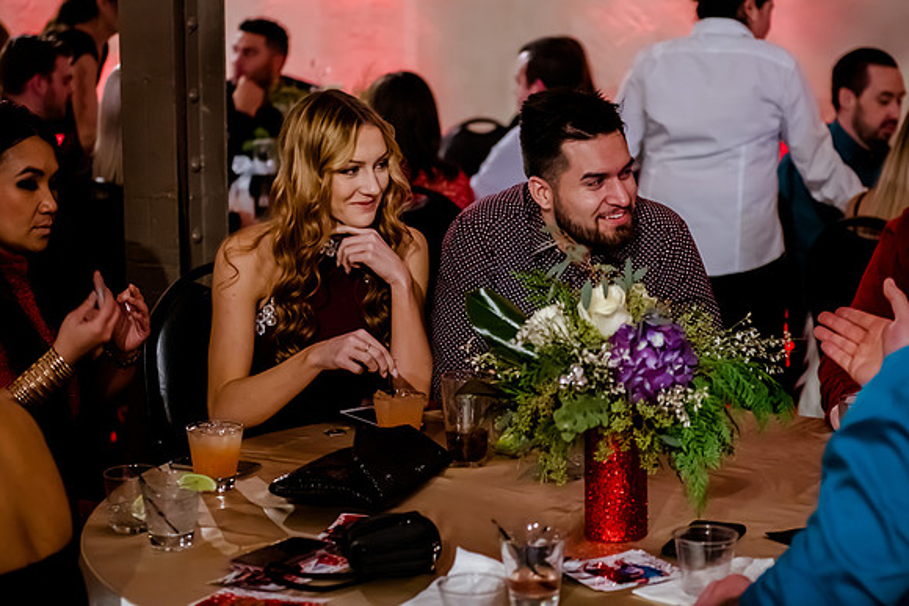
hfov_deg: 23.7
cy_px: 235
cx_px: 479
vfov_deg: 15.9
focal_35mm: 86
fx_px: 2167
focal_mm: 70
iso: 5000
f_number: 2.8
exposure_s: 1/100
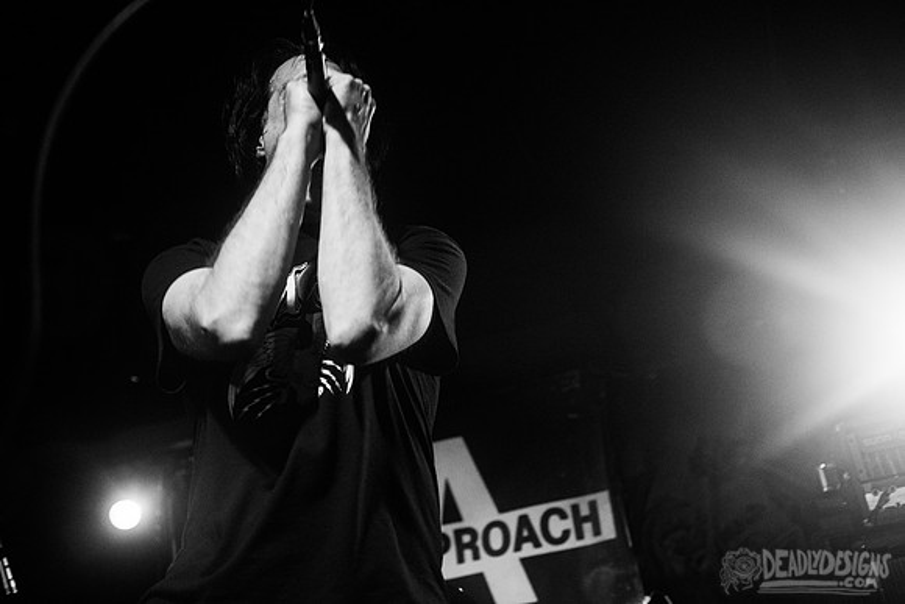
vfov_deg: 33.4
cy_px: 302
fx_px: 1006
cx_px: 452
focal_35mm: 40
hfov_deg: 48.4
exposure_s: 1/100
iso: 3200
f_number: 3.2
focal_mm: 40
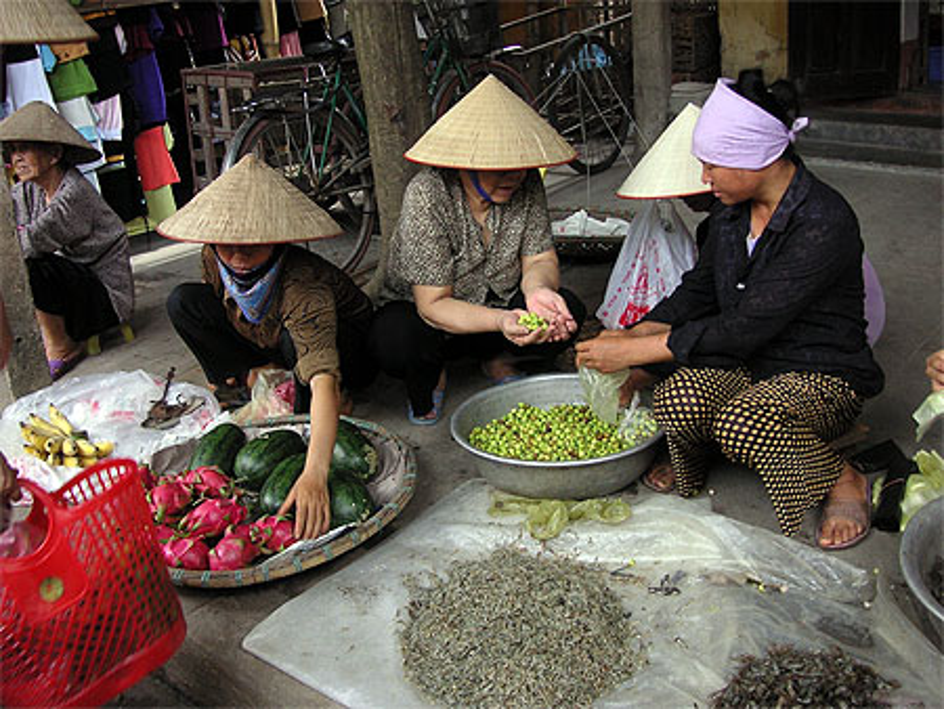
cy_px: 354
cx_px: 472
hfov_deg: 50.1
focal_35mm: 37
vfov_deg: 38.7
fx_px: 1010
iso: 80
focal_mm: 6.1
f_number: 2.8
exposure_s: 1/45
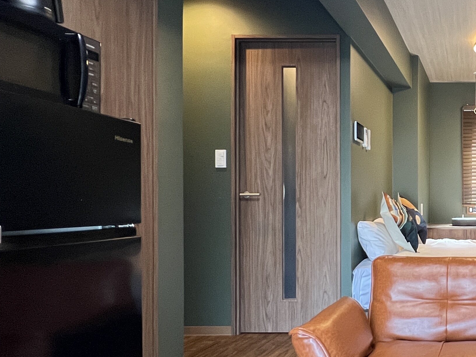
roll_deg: +0.0
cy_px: 204
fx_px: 440
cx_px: 484
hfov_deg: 46.6
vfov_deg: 44.1
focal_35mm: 32
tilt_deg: -0.6
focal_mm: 1.57
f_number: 1.8
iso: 400
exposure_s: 1/60
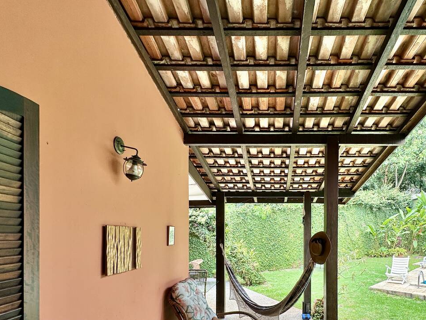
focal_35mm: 21
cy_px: 232
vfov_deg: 60.7
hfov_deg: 77.5
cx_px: 268
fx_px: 258
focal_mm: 2.22
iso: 40
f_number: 2.2
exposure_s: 1/102
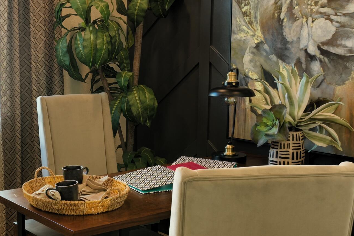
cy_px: 139
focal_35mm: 58
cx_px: 58
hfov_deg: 33.2
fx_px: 570
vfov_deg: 23.4
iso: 150
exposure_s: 1/40
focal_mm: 12.29
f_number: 2.8
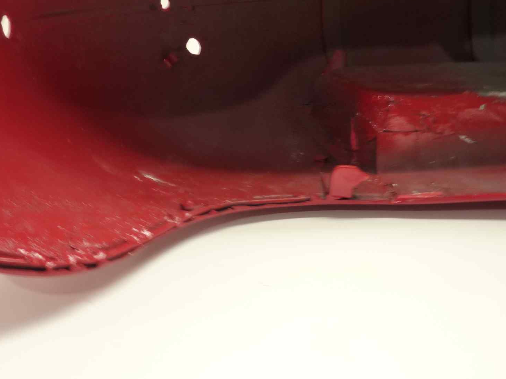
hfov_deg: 42.8
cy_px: 73
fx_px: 643
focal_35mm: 44
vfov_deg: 31.9
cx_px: 210
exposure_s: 1/8
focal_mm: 4.1
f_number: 3.3
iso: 125
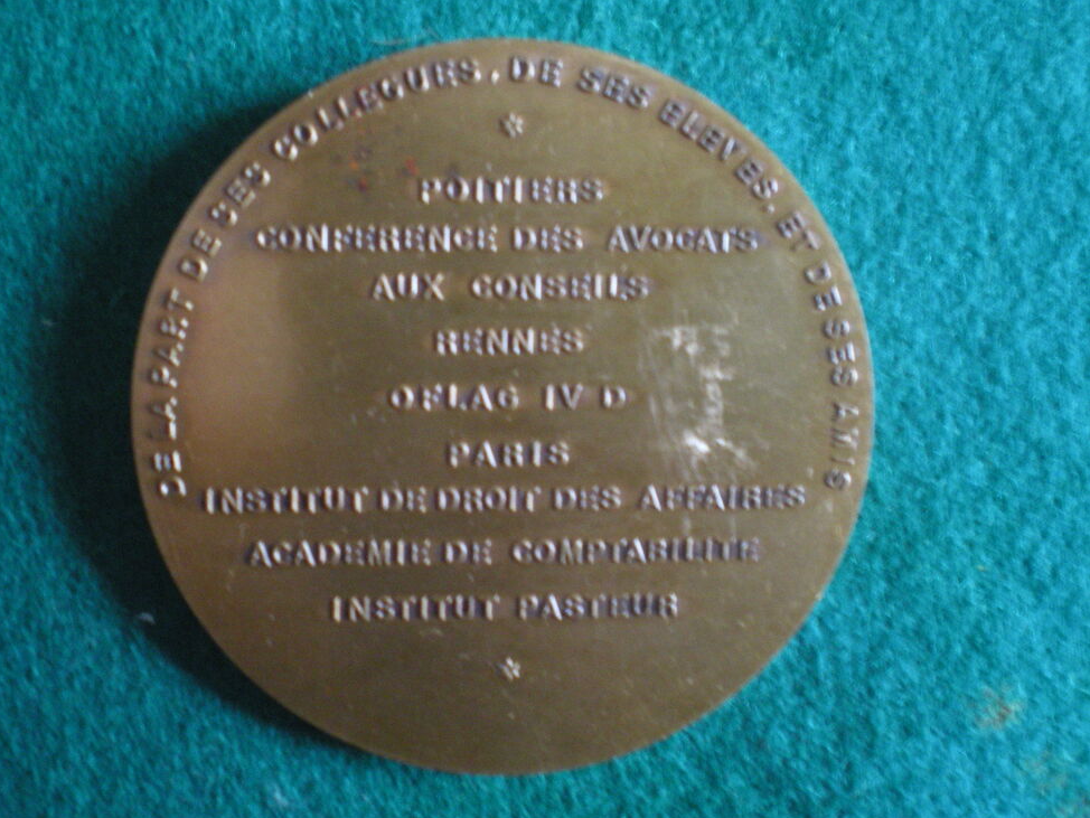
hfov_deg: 47.8
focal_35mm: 39
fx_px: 1228
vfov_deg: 36.8
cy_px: 410
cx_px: 532
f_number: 3.1
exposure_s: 1/4
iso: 400
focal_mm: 6.3
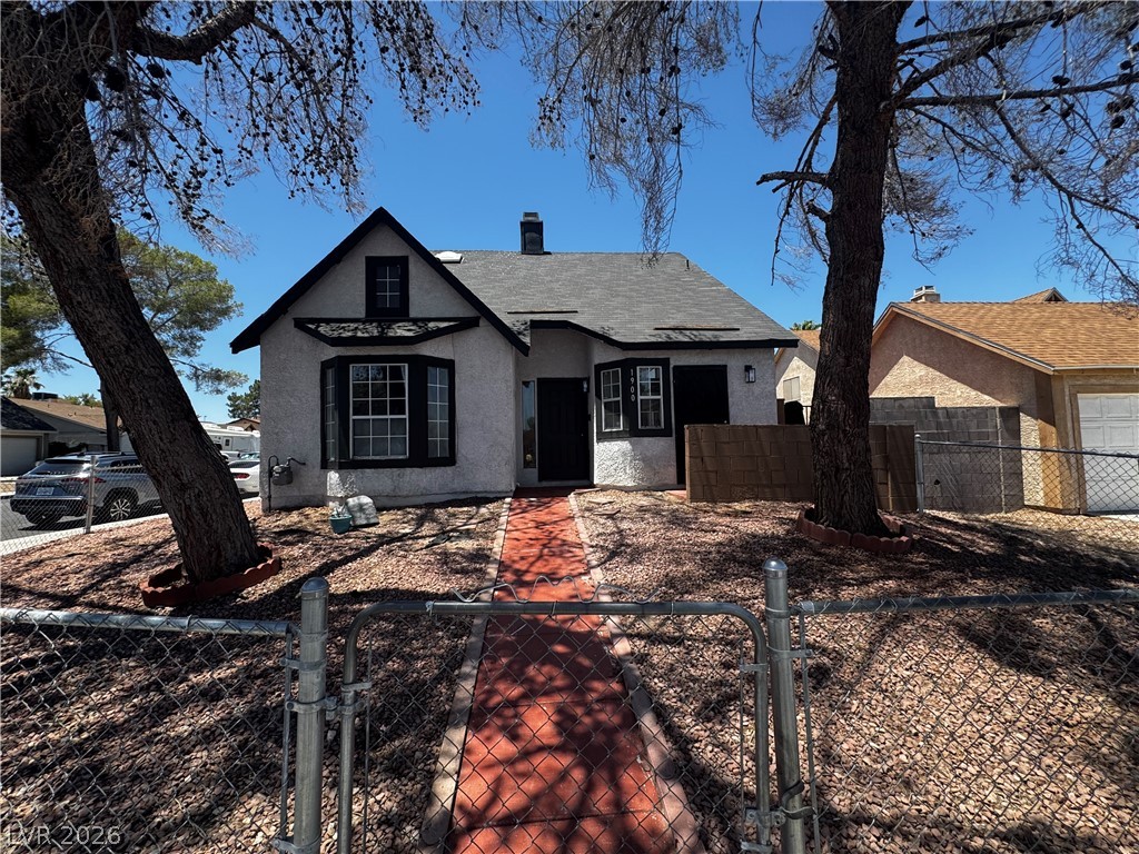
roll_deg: +1.2
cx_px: 570
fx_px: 461
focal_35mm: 14
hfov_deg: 102.1
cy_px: 427
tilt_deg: +2.5
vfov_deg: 85.7
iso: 40
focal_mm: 2.22
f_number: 2.2
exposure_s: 1/980
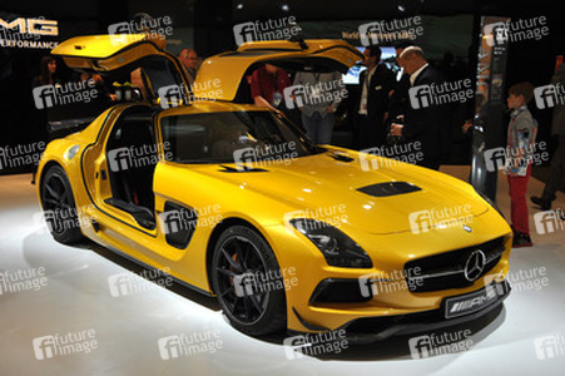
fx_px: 659
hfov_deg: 46.4
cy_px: 188
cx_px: 282
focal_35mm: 42
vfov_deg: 31.8
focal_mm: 28
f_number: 6.3
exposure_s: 1/160
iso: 640
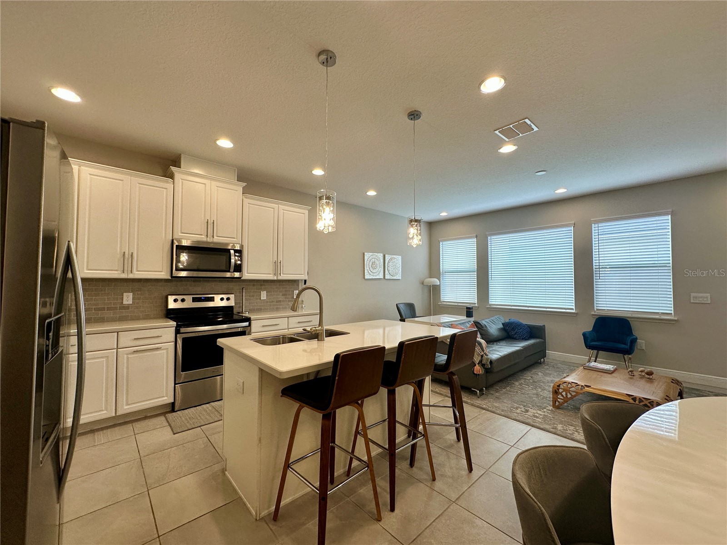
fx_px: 294
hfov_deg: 102.1
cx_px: 364
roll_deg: -0.1
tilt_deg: +2.7
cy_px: 272
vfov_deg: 85.7
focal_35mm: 14
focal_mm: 2.22
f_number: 2.2
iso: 100
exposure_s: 1/120
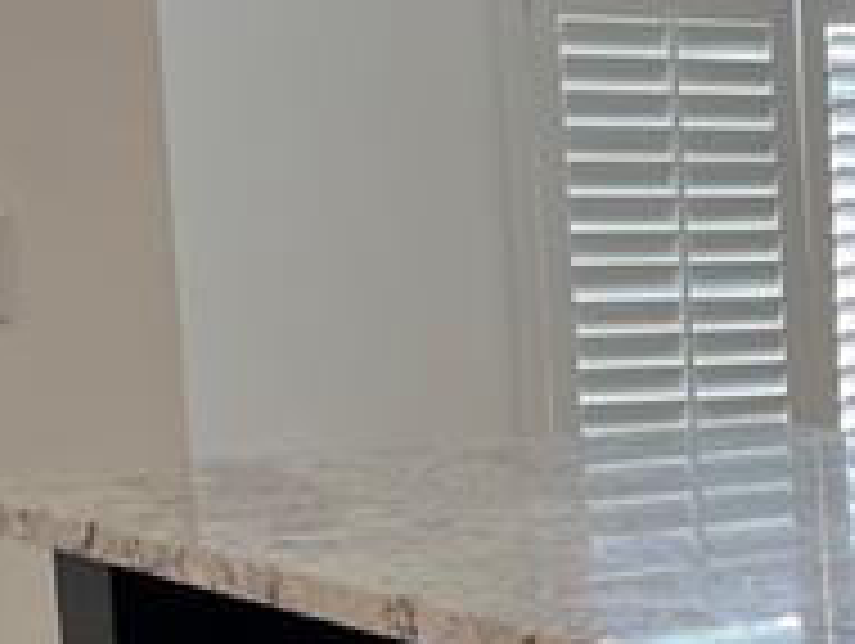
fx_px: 3462
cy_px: 612
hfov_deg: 11.6
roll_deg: -0.8
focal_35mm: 140
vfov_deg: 10.5
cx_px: 2048
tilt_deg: -9.3
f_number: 1.6
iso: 40
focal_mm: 5.1
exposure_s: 1/120
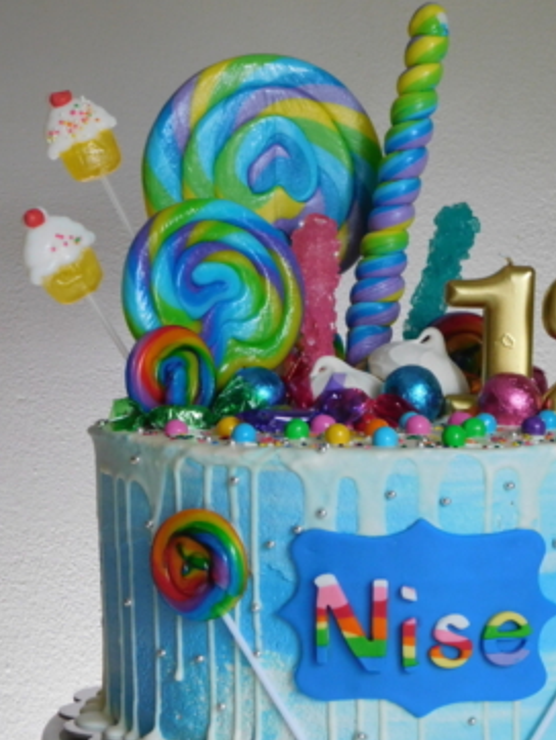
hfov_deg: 15.1
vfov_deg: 20.0
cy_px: 448
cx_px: 369
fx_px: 2096
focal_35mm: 98
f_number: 4.3
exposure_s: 1/30
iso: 360
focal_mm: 12.6
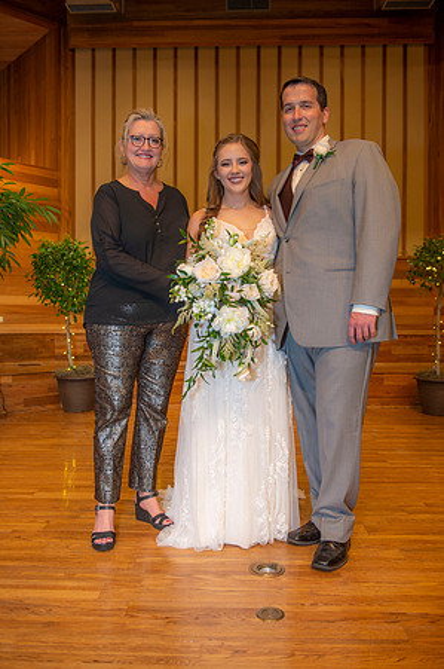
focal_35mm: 31
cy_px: 334
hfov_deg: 42.2
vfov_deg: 60.3
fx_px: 575
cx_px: 222
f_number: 3.5
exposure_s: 1/160
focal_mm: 31
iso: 800
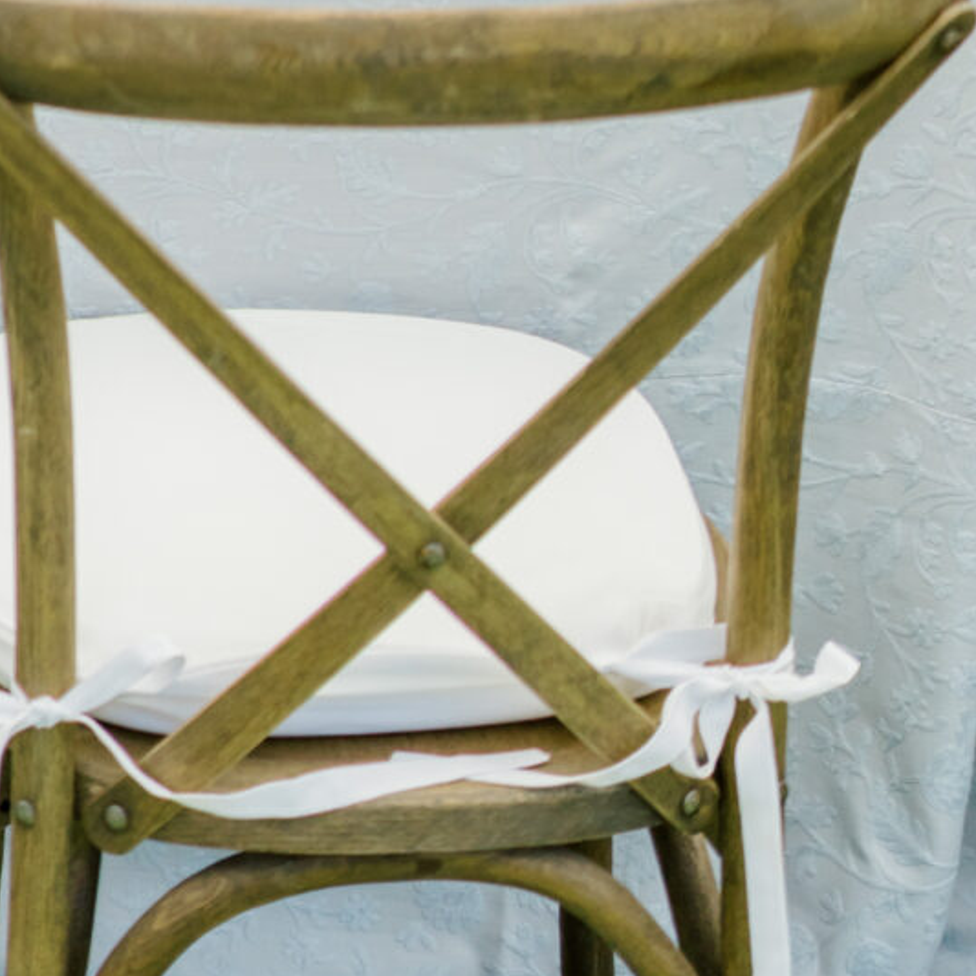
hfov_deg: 11.9
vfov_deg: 11.4
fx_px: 4562
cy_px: -732
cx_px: -228
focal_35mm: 143
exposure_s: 1/8000
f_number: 1.4
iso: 320
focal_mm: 35
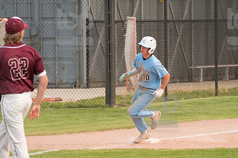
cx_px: 160
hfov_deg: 4.7
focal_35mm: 441
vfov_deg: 3.1
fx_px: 2914
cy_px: 112
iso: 1000
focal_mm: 200
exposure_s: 1/2000
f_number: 5.6
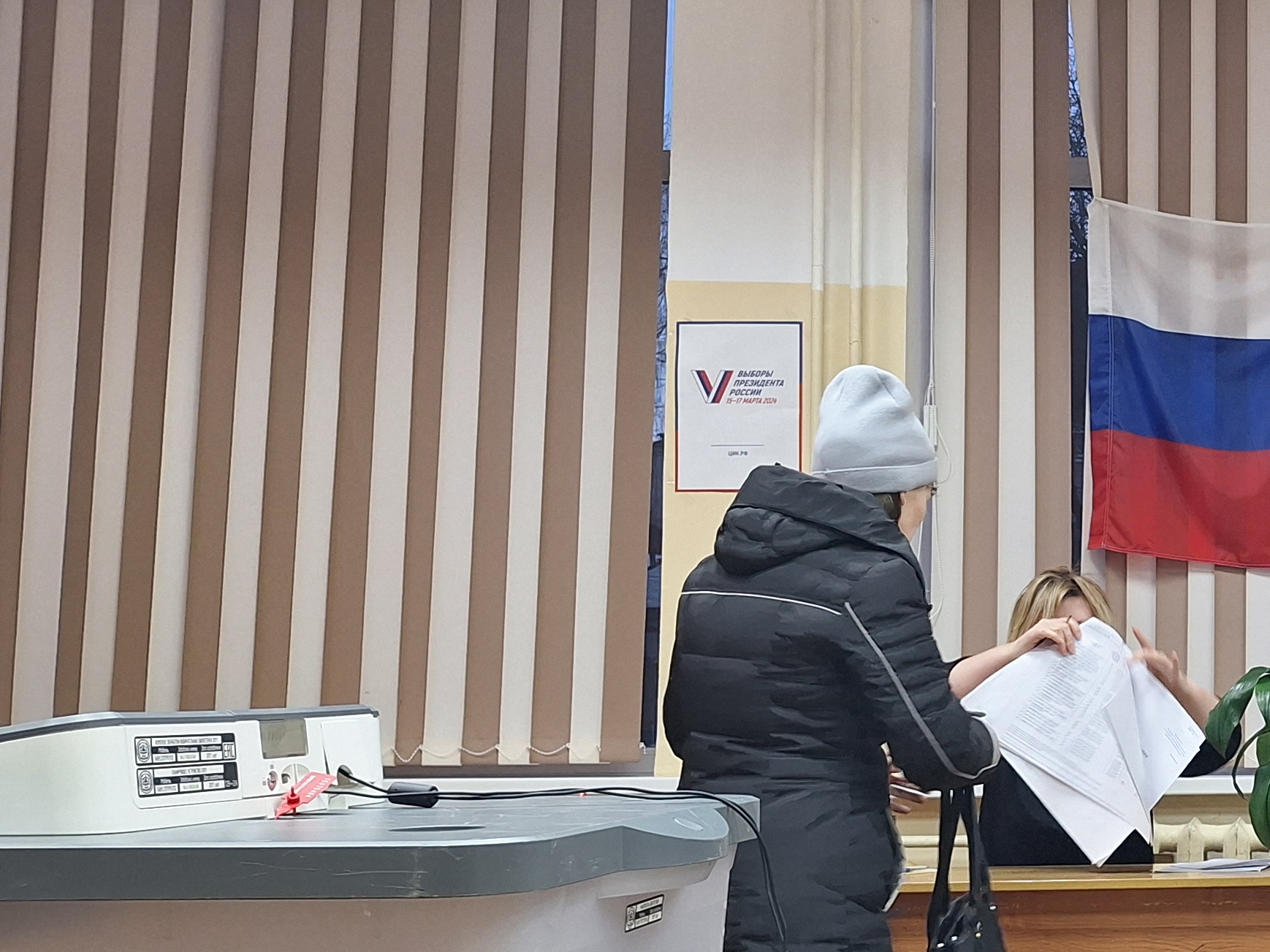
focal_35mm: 54
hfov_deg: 30.7
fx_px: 1981
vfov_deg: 27.0
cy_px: 571
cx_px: 1480
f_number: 1.8
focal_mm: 5.54
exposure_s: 1/50
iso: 100
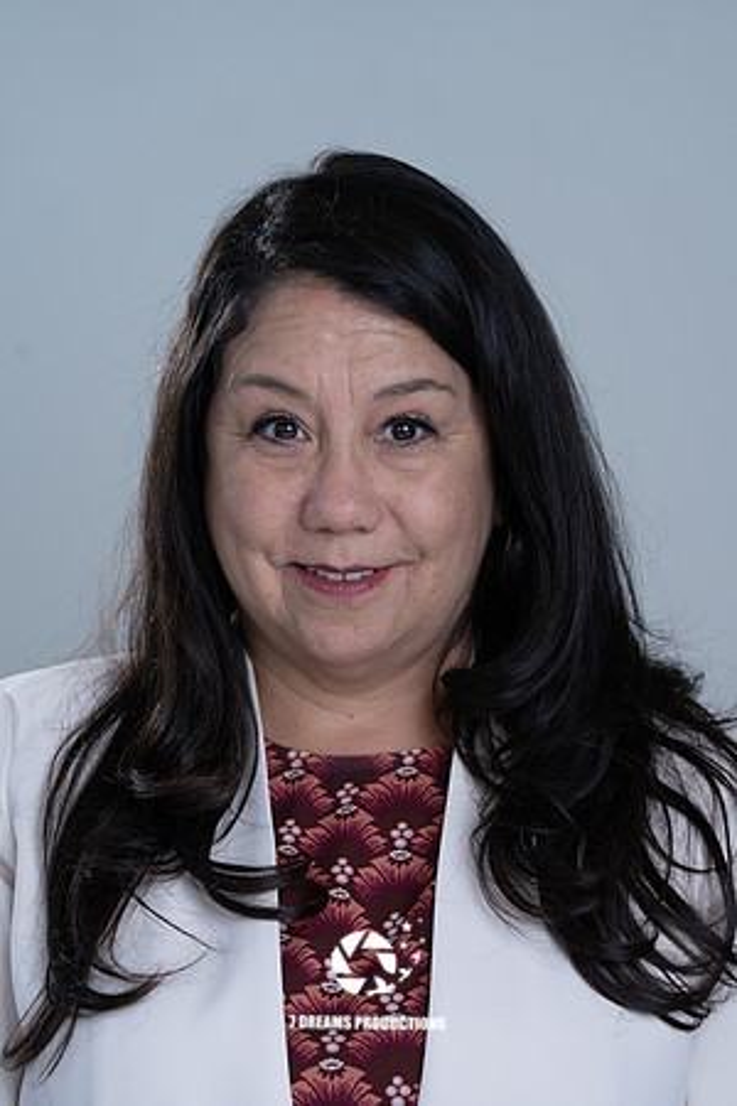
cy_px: 553
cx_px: 368
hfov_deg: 8.8
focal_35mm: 156
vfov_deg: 13.2
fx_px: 4790
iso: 160
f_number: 5.6
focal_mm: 156
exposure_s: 1/200
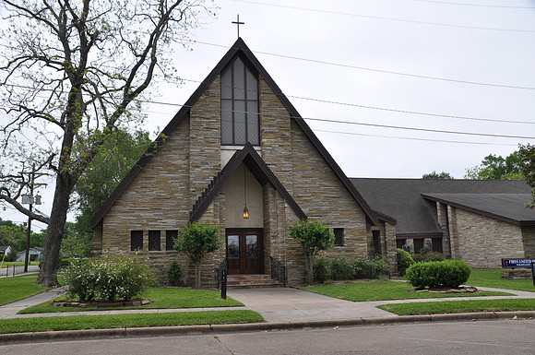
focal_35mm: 33
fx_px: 490
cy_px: 178
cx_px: 268
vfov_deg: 39.9
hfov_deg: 57.3
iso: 200
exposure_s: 1/80
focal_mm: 22
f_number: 9
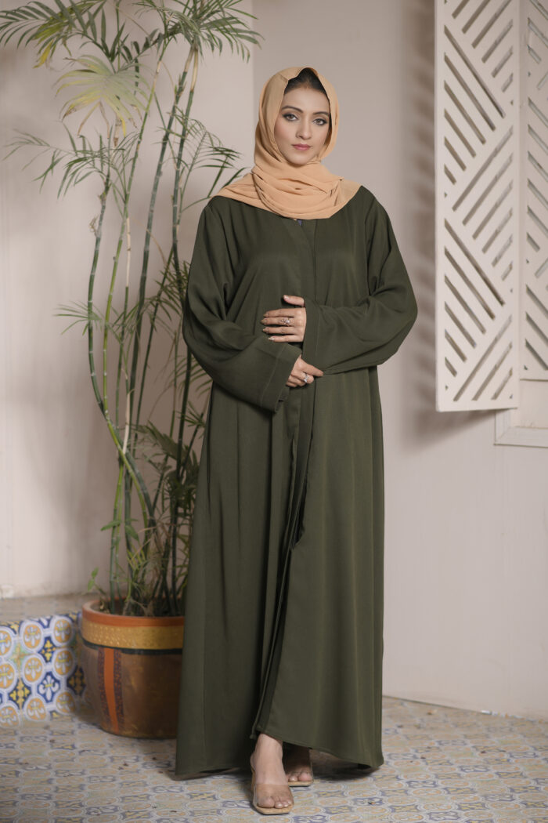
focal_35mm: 85
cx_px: 274
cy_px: 412
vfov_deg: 23.9
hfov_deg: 16.1
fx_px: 1941
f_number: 2.8
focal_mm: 85
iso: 80
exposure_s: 1/160
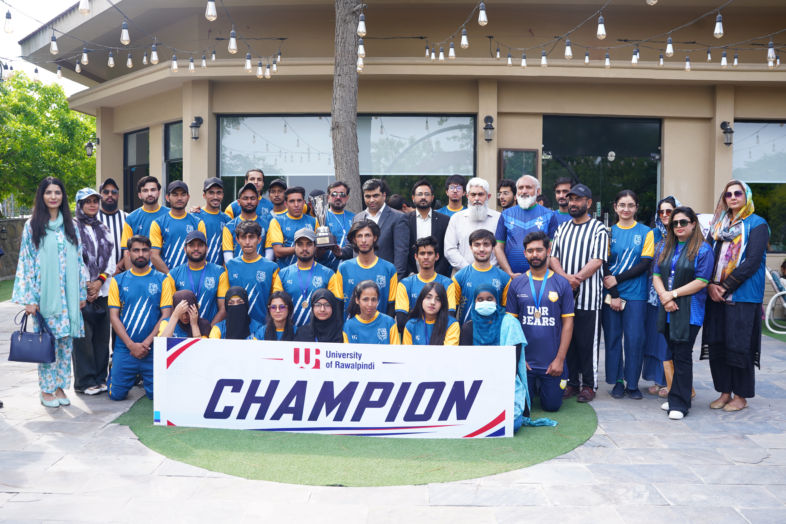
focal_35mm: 35
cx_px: 393
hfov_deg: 54.4
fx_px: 764
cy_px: 262
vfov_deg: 37.9
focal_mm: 35
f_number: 5
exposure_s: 1/125
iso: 200
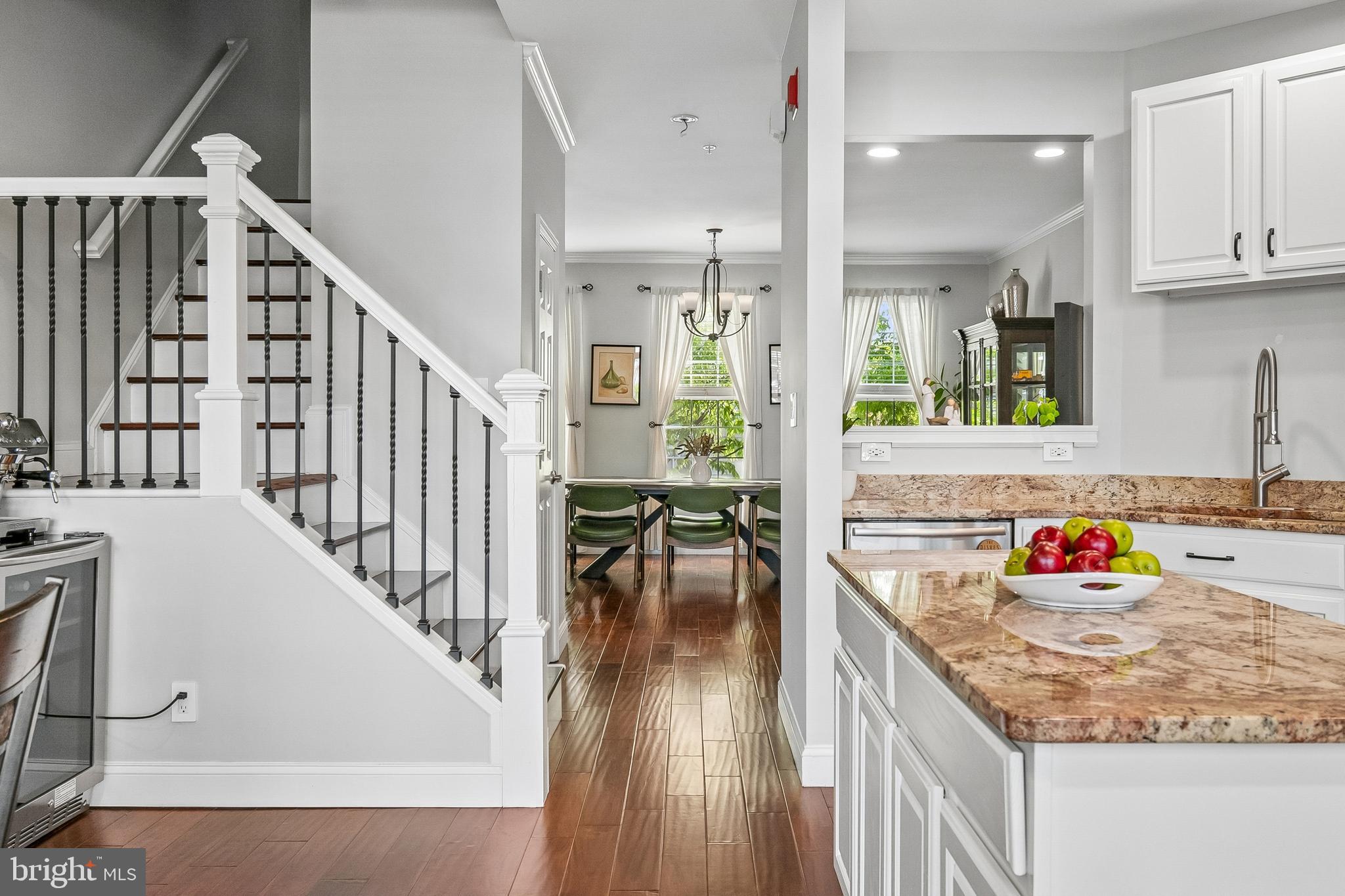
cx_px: 672
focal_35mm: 30
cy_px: 448
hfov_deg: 61.9
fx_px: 1121
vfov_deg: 43.6
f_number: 5.6
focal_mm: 20
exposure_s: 1/60
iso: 400
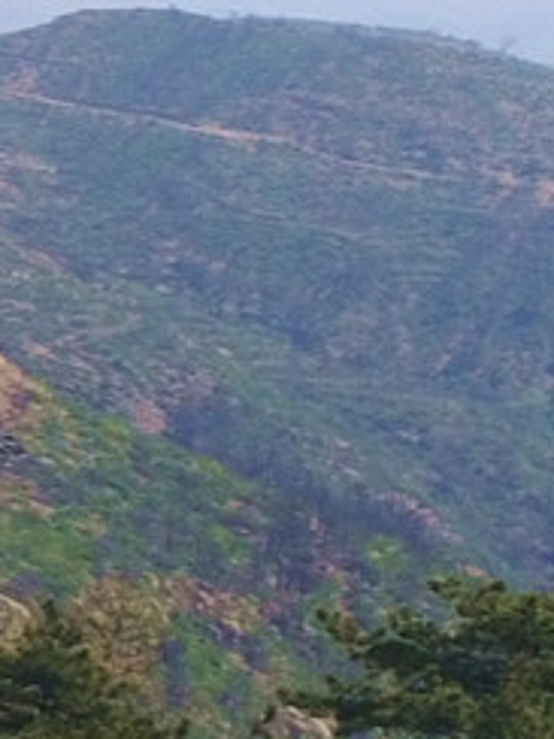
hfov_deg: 6.6
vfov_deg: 12.0
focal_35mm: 164
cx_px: -1850
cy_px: 333
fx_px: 3500
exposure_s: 1/1093
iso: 100
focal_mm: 3.61
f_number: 2.8
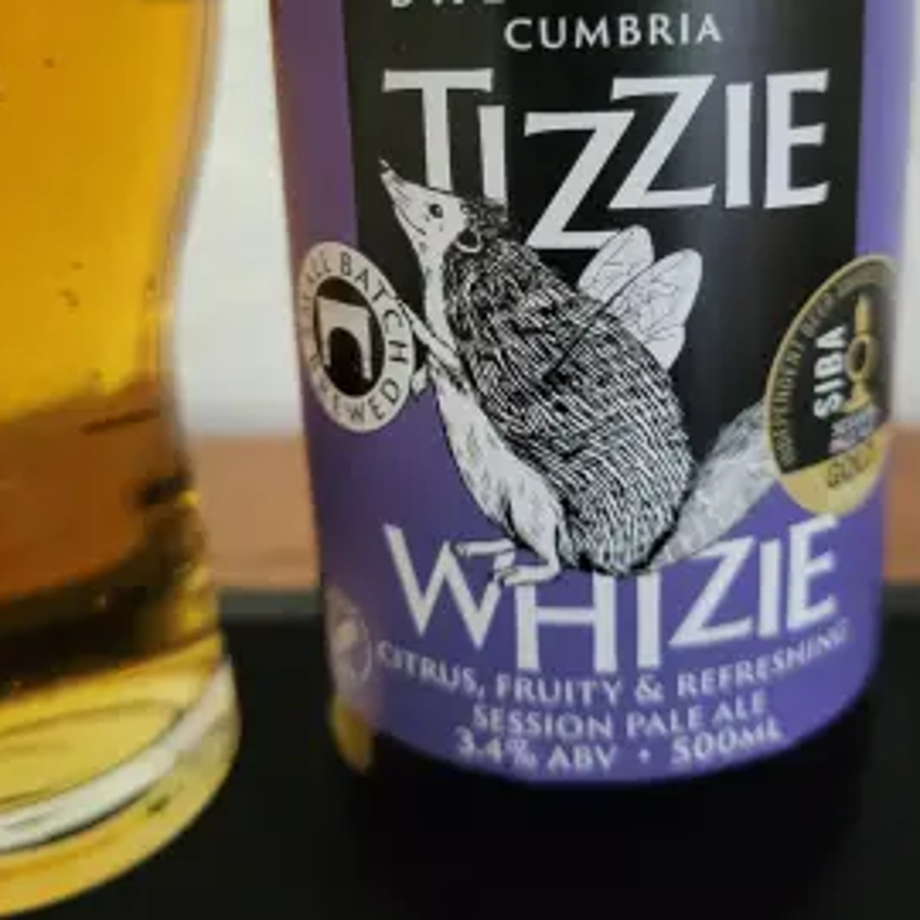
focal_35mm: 34
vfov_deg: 47.7
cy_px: 313
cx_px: 494
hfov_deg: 48.4
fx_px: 1022
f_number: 1.8
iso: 800
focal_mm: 5.4
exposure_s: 1/25
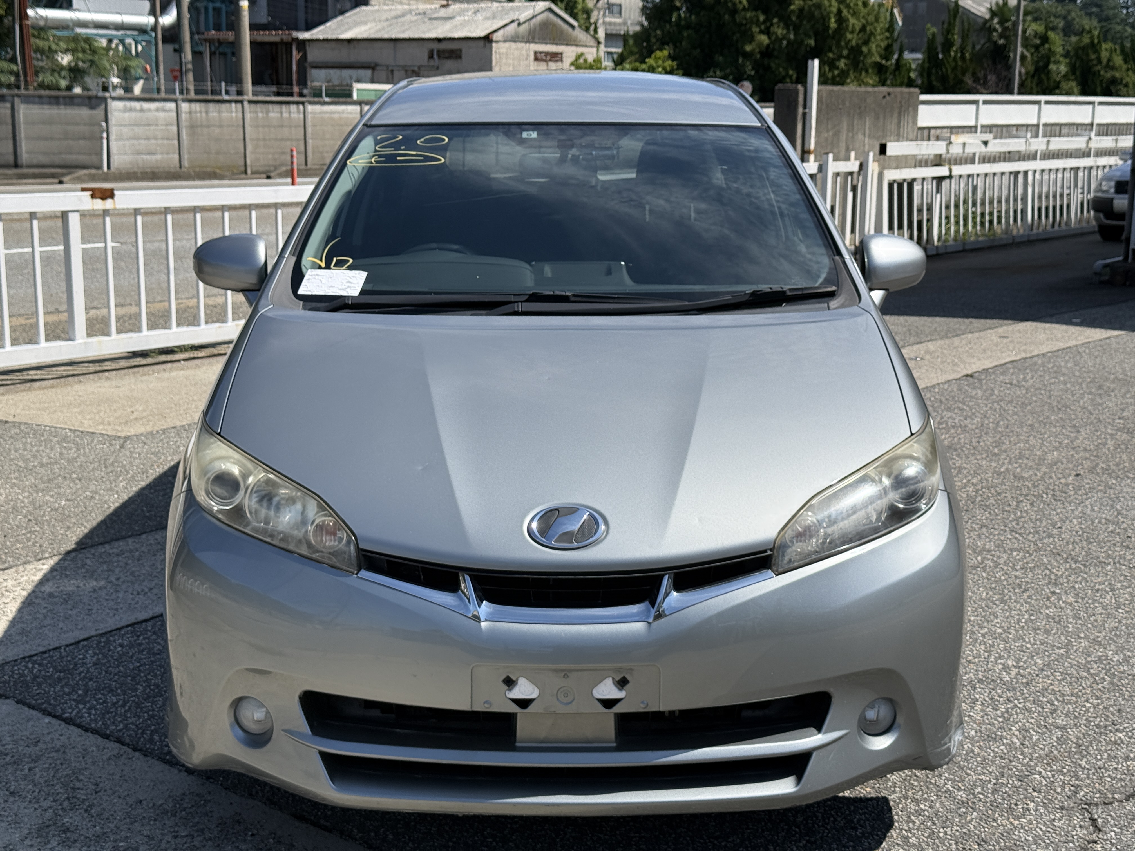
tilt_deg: -10.8
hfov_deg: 39.7
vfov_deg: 30.3
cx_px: 568
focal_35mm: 48
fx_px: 1574
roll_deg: -0.8
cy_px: 426
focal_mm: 6.76
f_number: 1.78
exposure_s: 1/6024
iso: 80
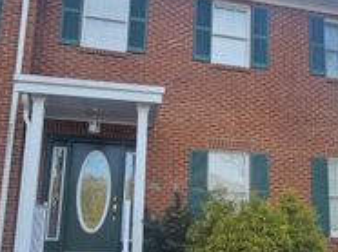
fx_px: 341
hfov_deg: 52.1
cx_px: 211
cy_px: 159
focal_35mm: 35
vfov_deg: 40.3
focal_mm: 2.2
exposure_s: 1/823
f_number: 2.2
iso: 64
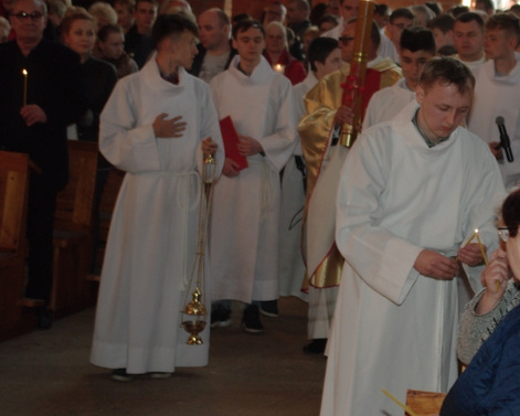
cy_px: 246
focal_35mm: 131
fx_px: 2017
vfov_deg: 11.8
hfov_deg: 14.6
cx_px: 416
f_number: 5.6
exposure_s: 1/60
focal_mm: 55
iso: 560
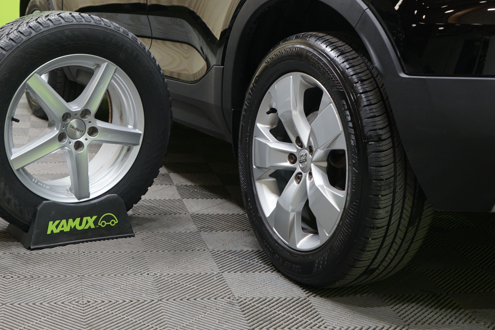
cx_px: 207
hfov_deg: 32.8
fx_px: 839
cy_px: 131
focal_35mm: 61
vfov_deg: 22.2
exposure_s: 1/20
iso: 640
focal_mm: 48
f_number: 7.1
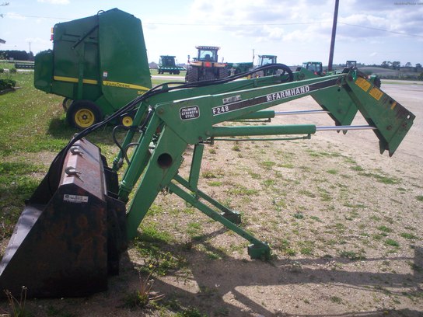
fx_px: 440
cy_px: 158
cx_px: 212
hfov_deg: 51.4
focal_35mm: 36
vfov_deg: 39.7
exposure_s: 1/571
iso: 100
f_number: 4.5
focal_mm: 6
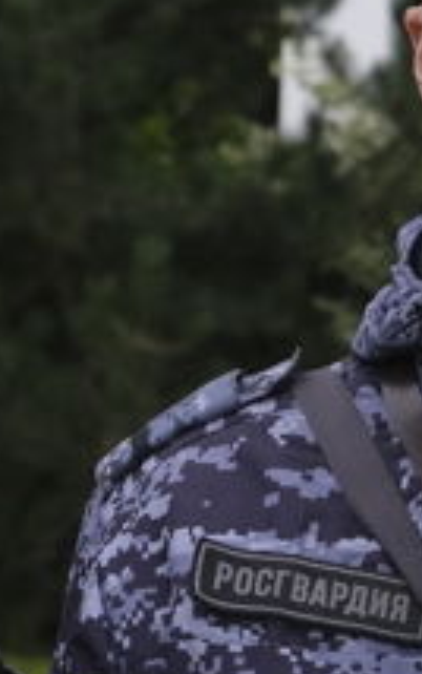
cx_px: 50
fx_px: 2554
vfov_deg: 15.0
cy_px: 293
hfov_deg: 9.4
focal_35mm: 139
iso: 160
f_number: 4
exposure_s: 1/200
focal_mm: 26
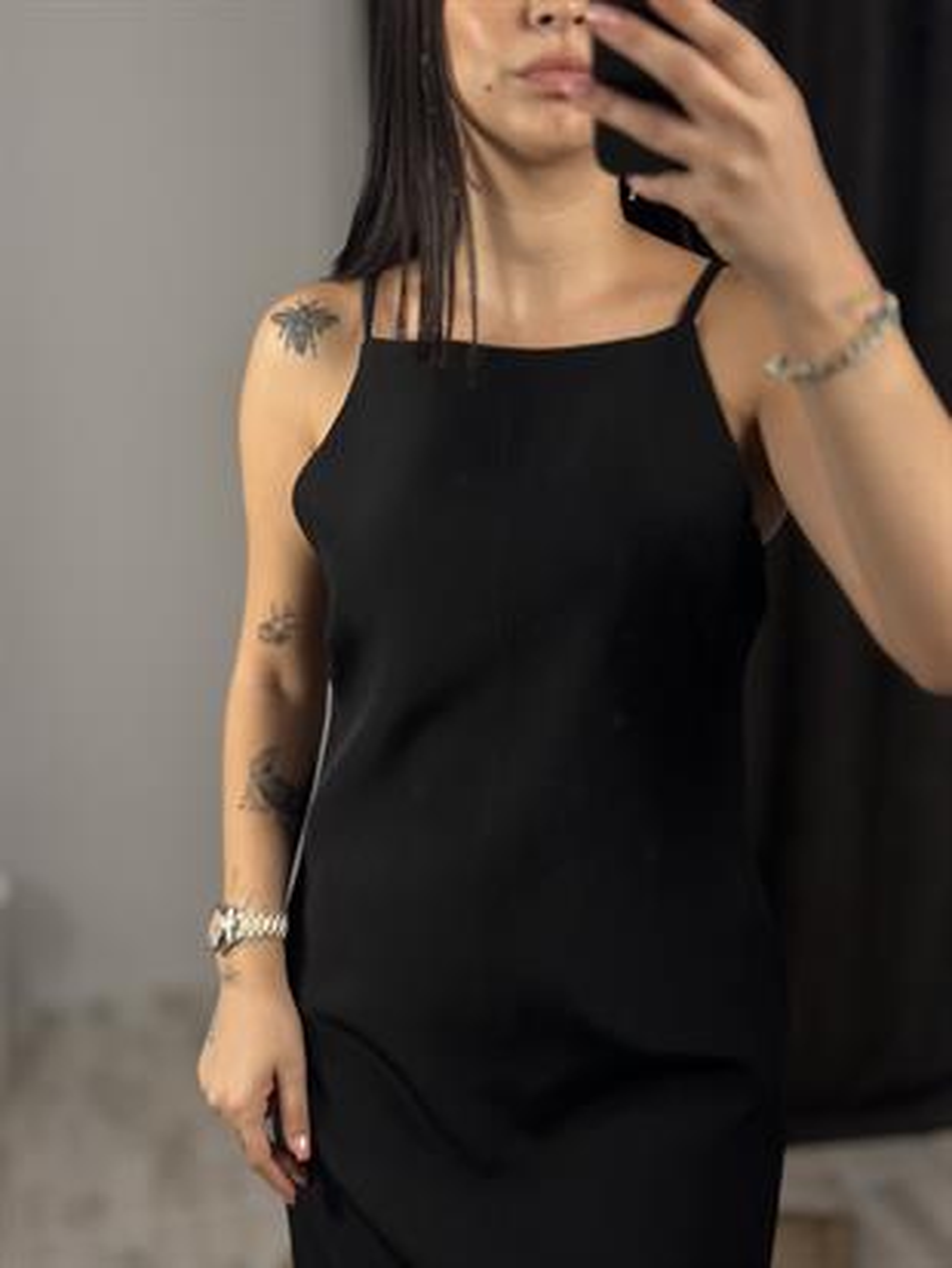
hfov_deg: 30.3
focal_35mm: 48
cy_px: 634
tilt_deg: -31.7
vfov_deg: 39.6
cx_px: 476
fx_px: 1759
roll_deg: +4.9
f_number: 1.78
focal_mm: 6.86
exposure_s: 1/141
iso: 80
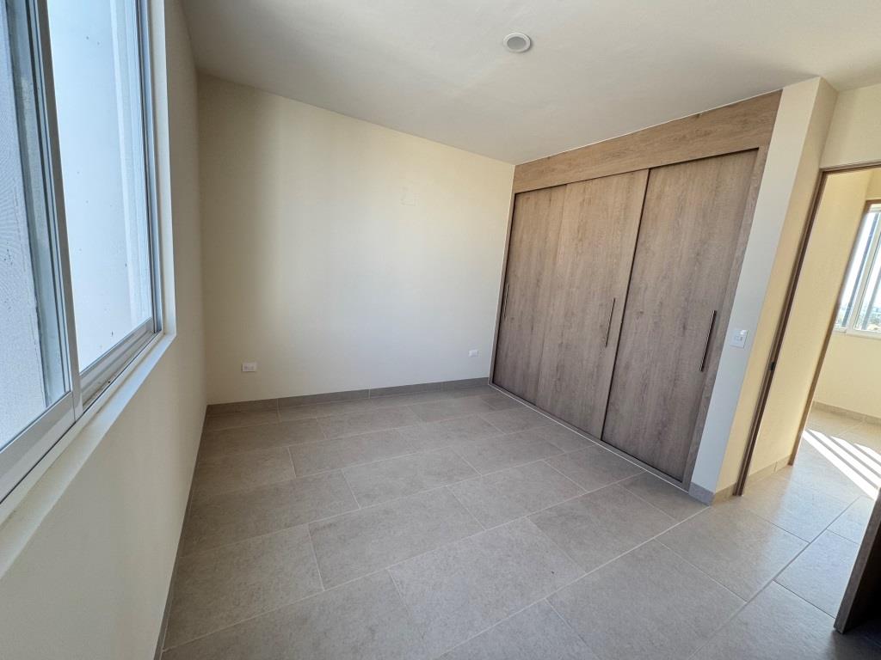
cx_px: 440
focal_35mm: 14
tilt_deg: -10.0
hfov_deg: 102.1
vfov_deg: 85.7
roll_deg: -5.2
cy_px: 330
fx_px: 356
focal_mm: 2.22
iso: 64
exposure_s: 1/99
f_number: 2.2
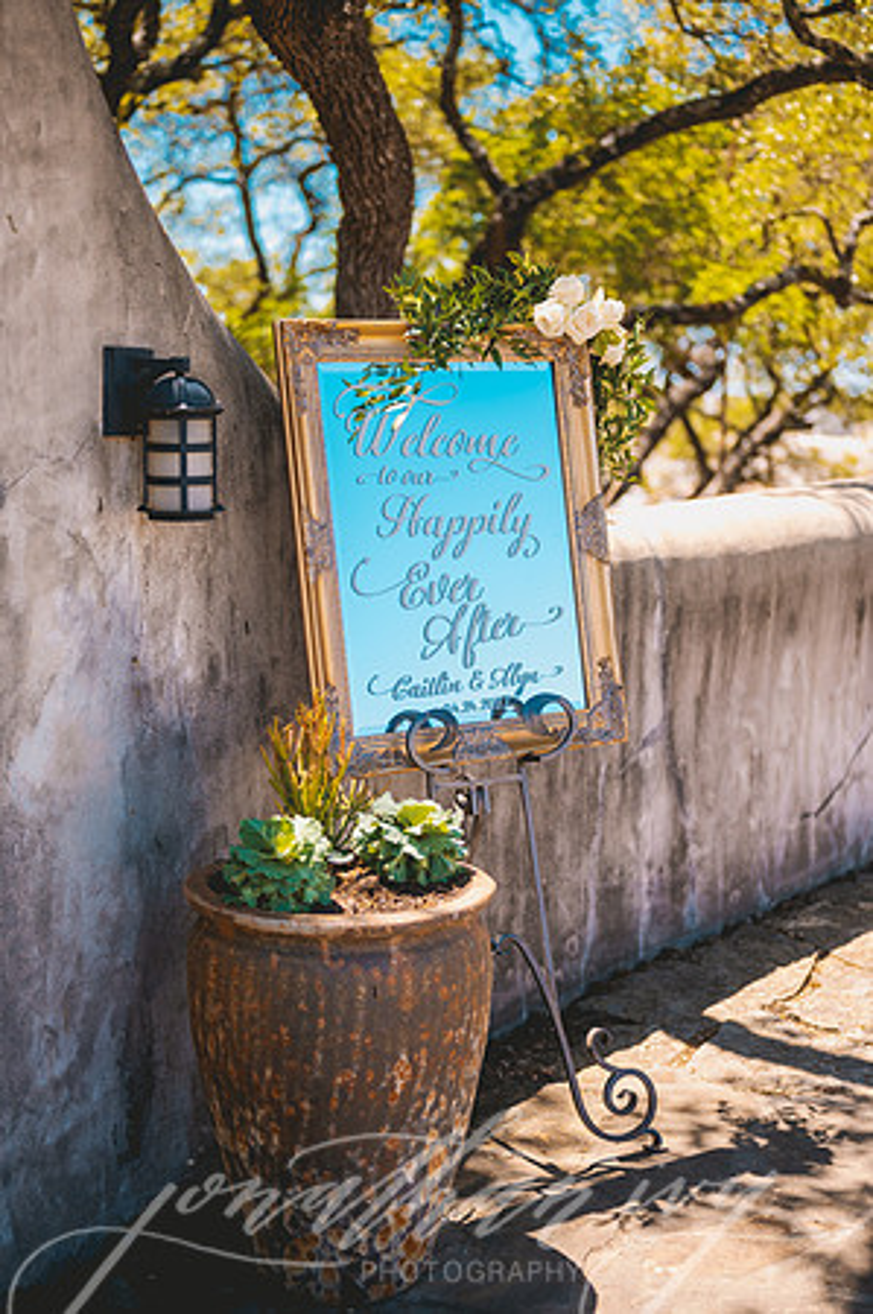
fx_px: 1823
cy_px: 657
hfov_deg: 26.9
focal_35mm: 50
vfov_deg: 39.6
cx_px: 436
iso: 100
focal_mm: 50
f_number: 2
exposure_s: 1/2000
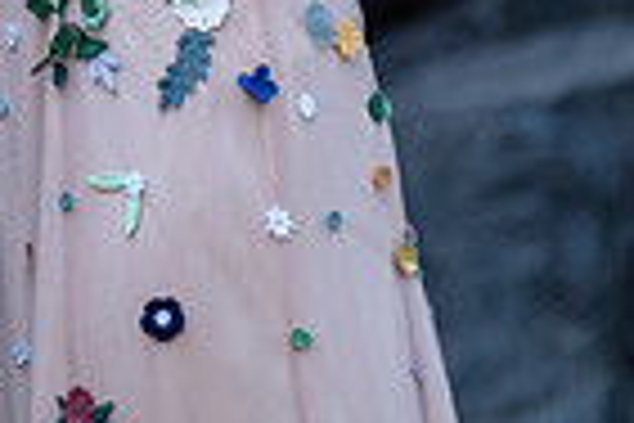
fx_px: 12961
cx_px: 4
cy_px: -394
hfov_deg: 2.8
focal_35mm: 736
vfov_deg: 1.9
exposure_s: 1/140
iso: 640
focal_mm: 119.2
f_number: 3.2
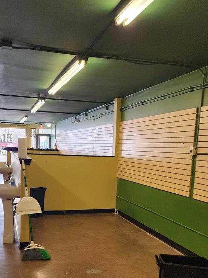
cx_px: 97
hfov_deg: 37.7
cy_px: 204
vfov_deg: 47.4
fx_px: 304
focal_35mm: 38
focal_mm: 6.4
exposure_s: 1/120
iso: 500
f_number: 1.8
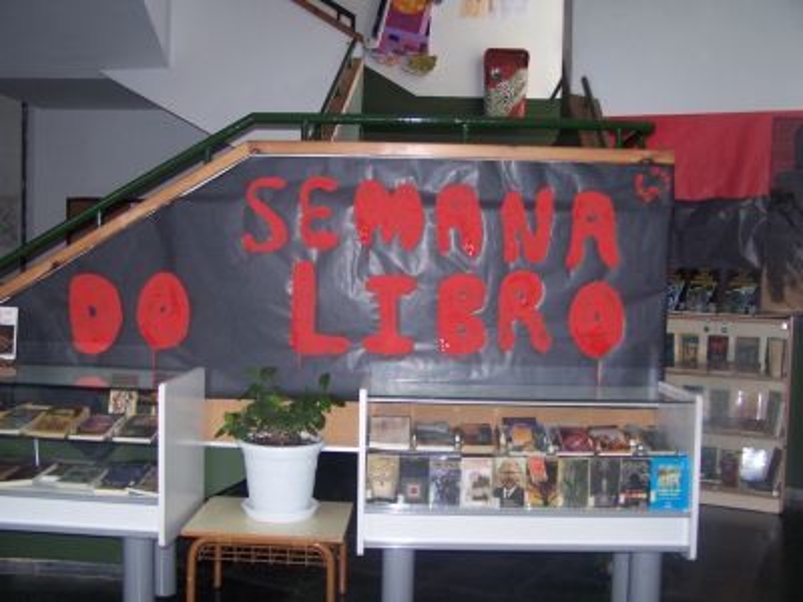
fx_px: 881
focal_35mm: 38
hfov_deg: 49.0
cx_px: 402
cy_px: 301
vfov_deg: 37.7
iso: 140
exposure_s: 1/60
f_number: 2.8
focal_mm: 6.3
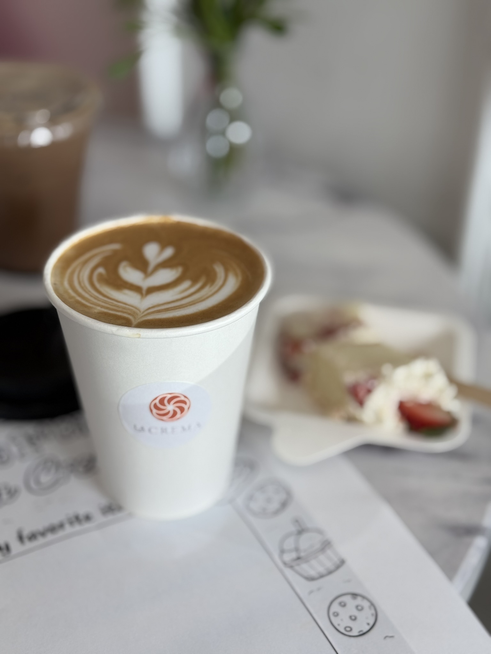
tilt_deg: -34.2
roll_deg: -2.9
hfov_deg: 30.3
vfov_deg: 39.7
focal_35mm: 48
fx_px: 908
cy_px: 327
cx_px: 246
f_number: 1.78
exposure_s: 1/191
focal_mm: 6.76
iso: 50
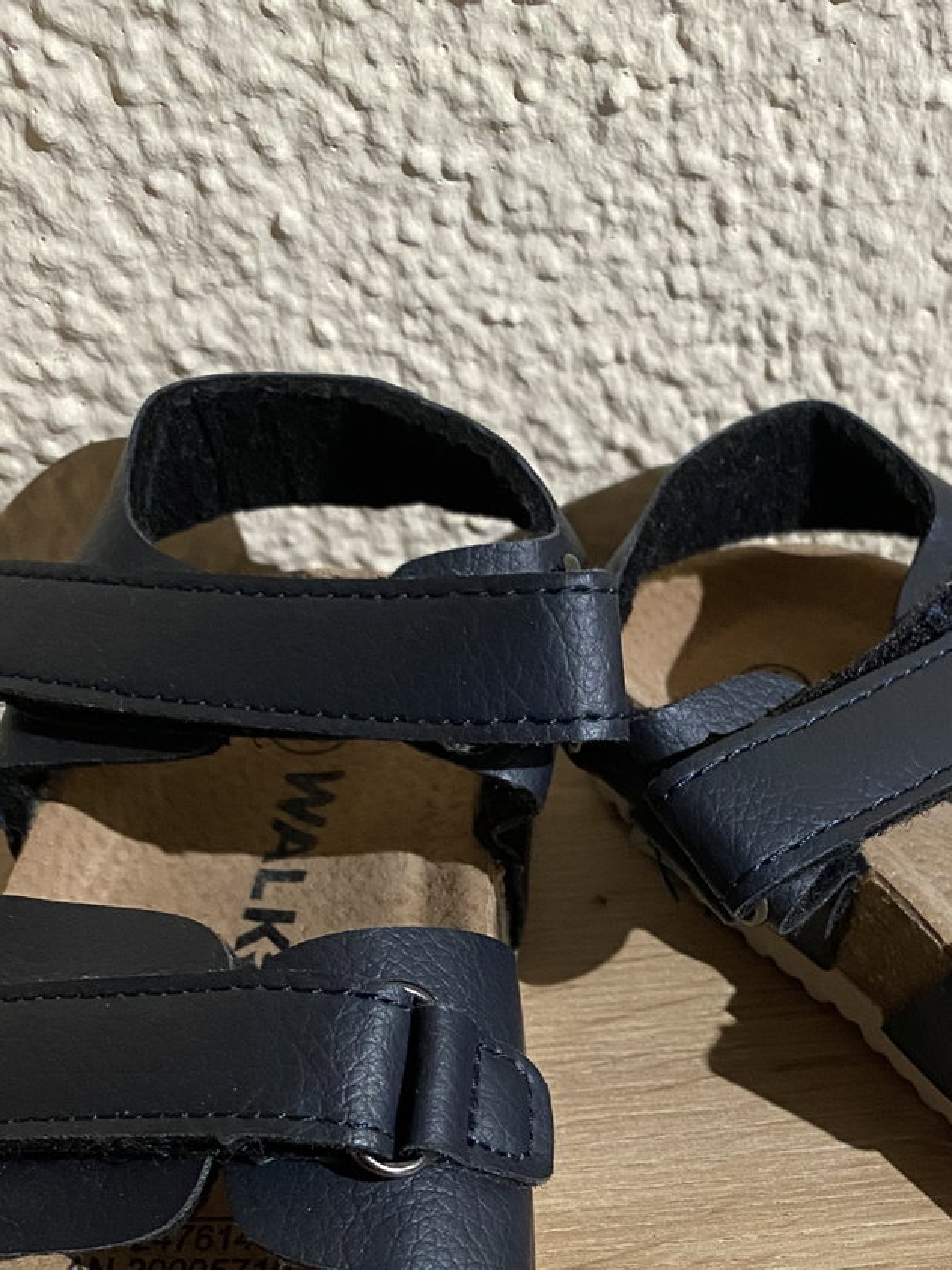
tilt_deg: -53.3
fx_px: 1871
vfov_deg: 34.7
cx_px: 732
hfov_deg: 28.1
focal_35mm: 51
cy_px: 1209
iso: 400
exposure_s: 1/50
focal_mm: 4.25
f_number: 1.8
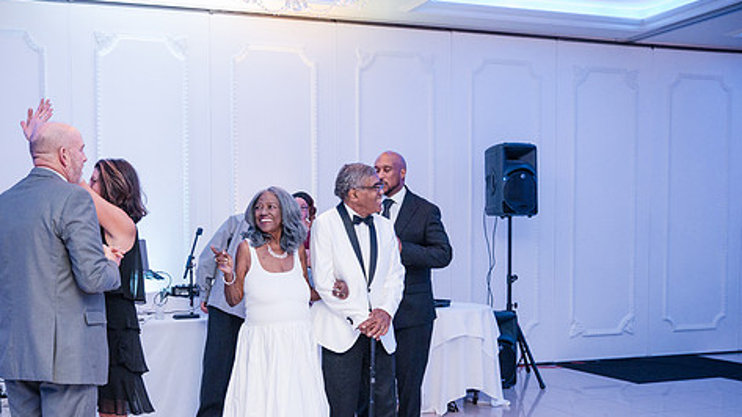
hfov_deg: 45.3
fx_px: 885
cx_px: 304
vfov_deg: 26.3
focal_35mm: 45
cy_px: 285
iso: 5000
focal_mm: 35
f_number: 4
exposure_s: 1/250
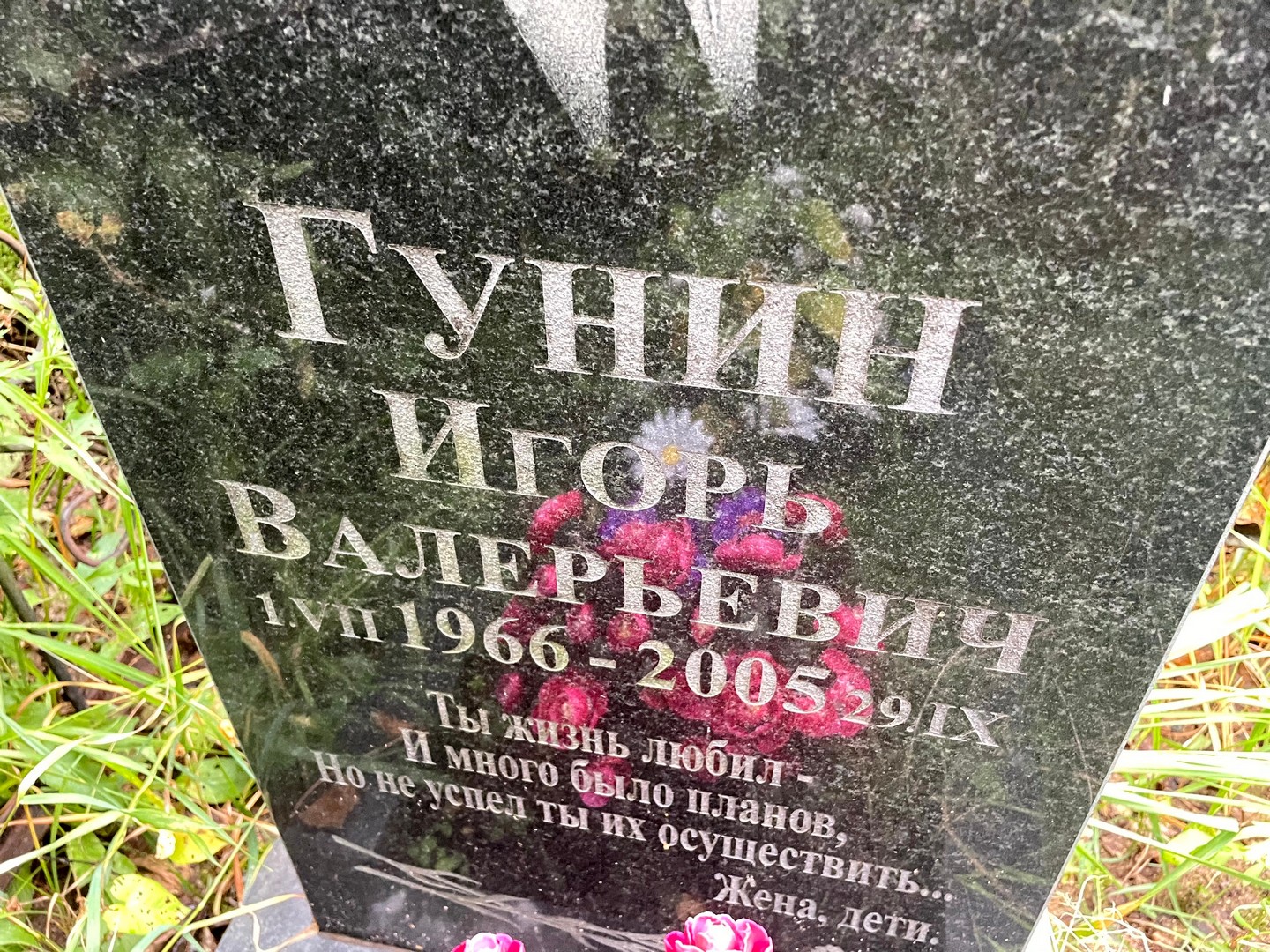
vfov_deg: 53.1
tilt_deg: -43.9
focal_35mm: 26
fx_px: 954
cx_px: 635
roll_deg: -2.1
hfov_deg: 67.3
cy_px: 476
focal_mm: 4.2
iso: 400
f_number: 1.6
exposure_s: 1/60
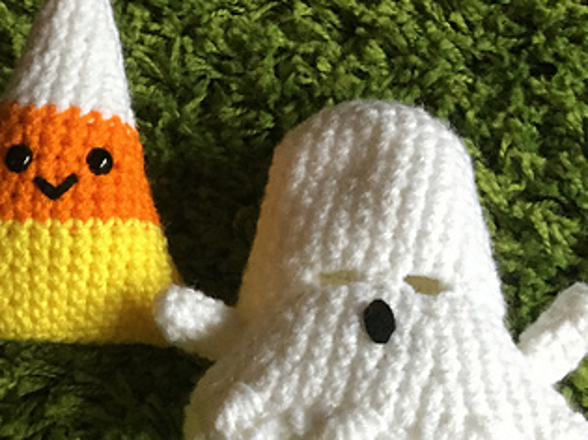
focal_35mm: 63
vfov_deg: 23.2
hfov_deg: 29.9
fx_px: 1070
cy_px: 276
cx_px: 99
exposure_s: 1/30
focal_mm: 3.3
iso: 125
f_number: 2.4
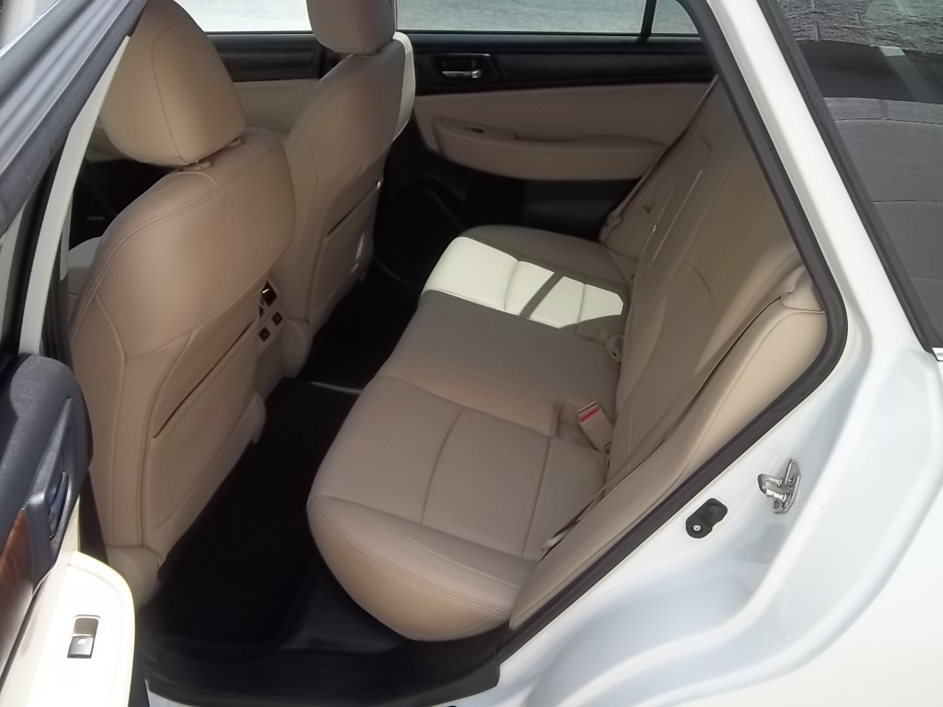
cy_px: 354
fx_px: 953
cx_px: 472
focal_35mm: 35
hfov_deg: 52.6
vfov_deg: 40.7
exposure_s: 1/200
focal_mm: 6.17
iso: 64
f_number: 3.86
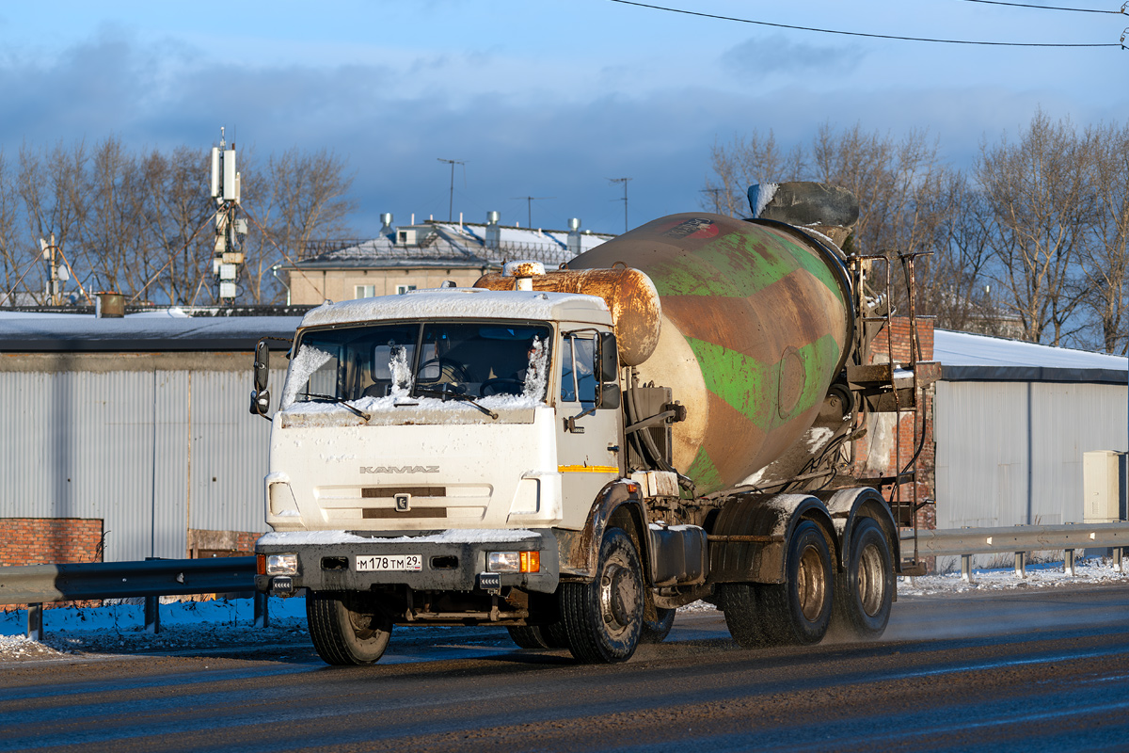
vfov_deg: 9.1
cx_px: 564
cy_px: 376
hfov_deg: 13.7
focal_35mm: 150
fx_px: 4704
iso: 200
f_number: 7.1
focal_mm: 150
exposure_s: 1/1250
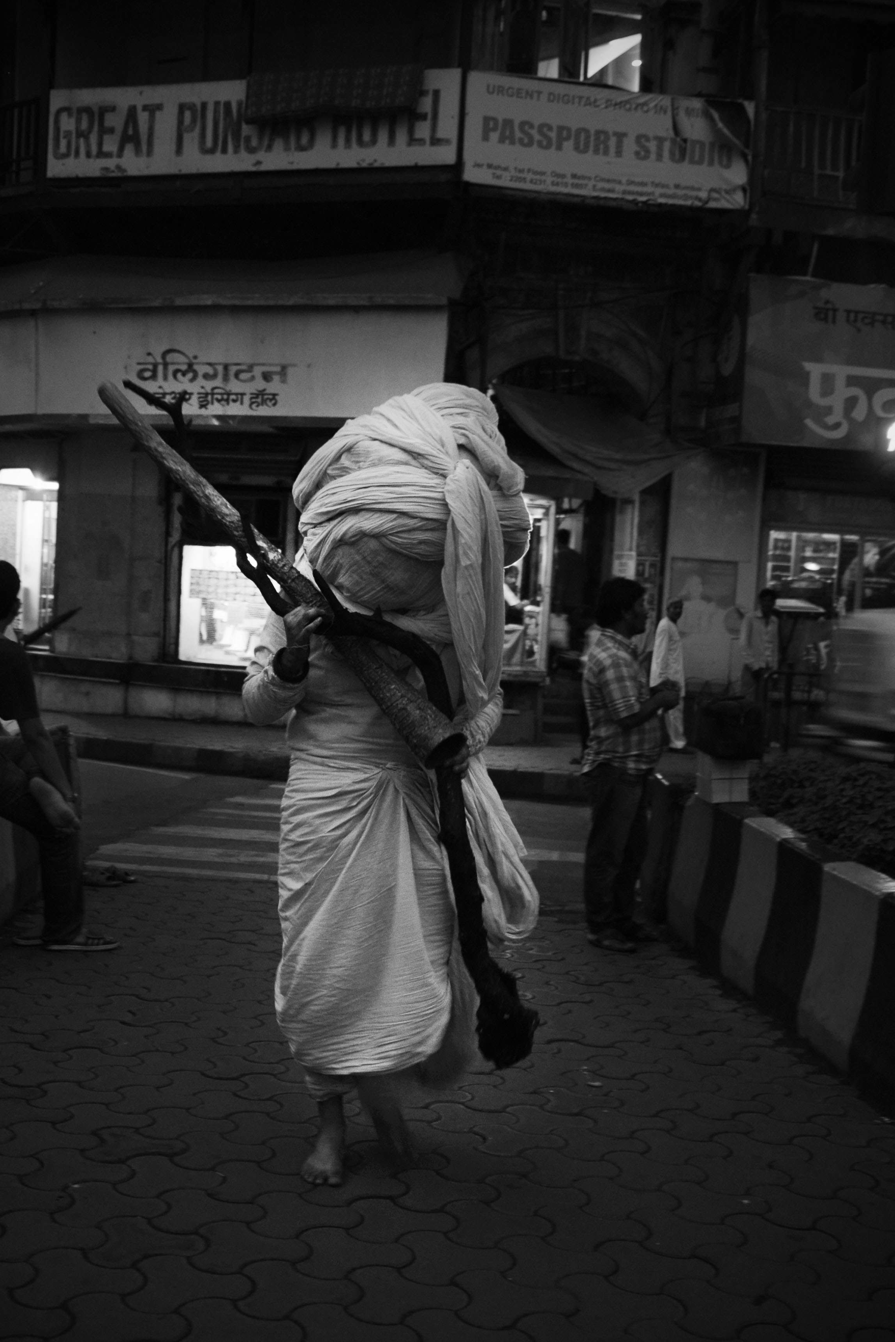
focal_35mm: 41
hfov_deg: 32.6
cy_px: 684
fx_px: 1529
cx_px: 393
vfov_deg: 47.4
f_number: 3.8
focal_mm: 22
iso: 640
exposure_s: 1/20
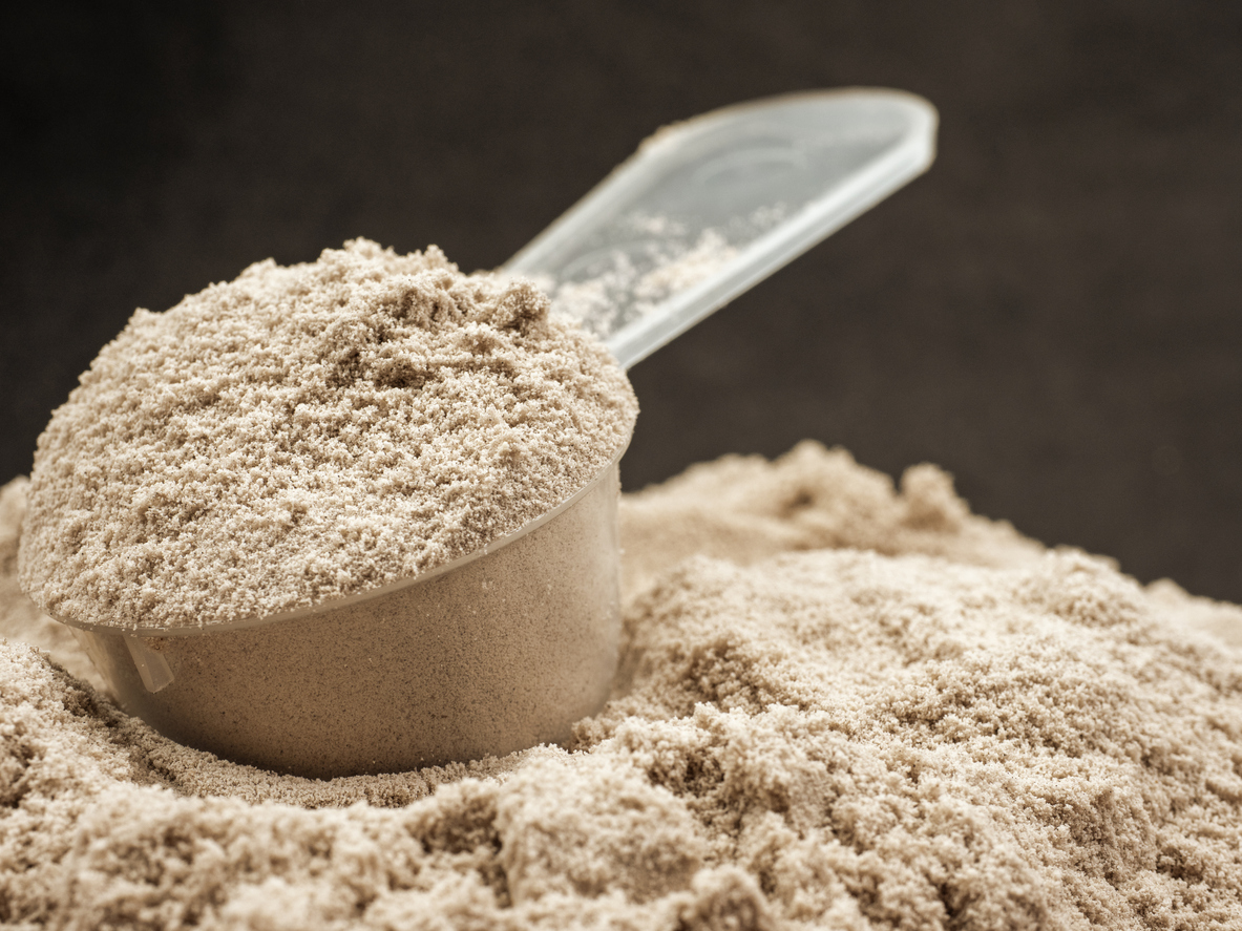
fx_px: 2870
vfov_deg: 18.4
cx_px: 621
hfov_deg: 24.4
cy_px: 466
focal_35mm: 80
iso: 200
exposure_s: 1/60
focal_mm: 40
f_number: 8
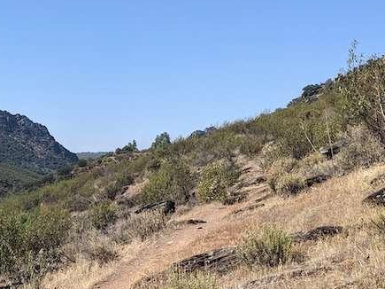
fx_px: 656
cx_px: 60
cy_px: 163
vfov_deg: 24.8
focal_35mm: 59
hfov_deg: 31.6
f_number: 1.73
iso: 61
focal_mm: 4.38
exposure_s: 1/2597
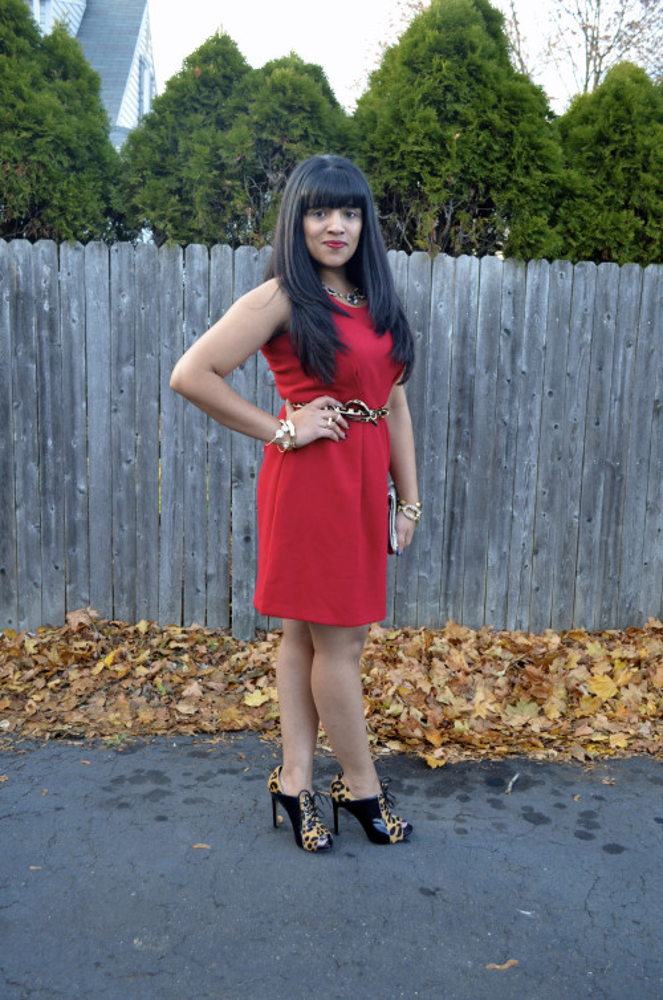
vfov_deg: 53.2
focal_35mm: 36
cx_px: 332
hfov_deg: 36.7
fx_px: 998
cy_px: 500
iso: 400
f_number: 4.5
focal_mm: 24
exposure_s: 1/80
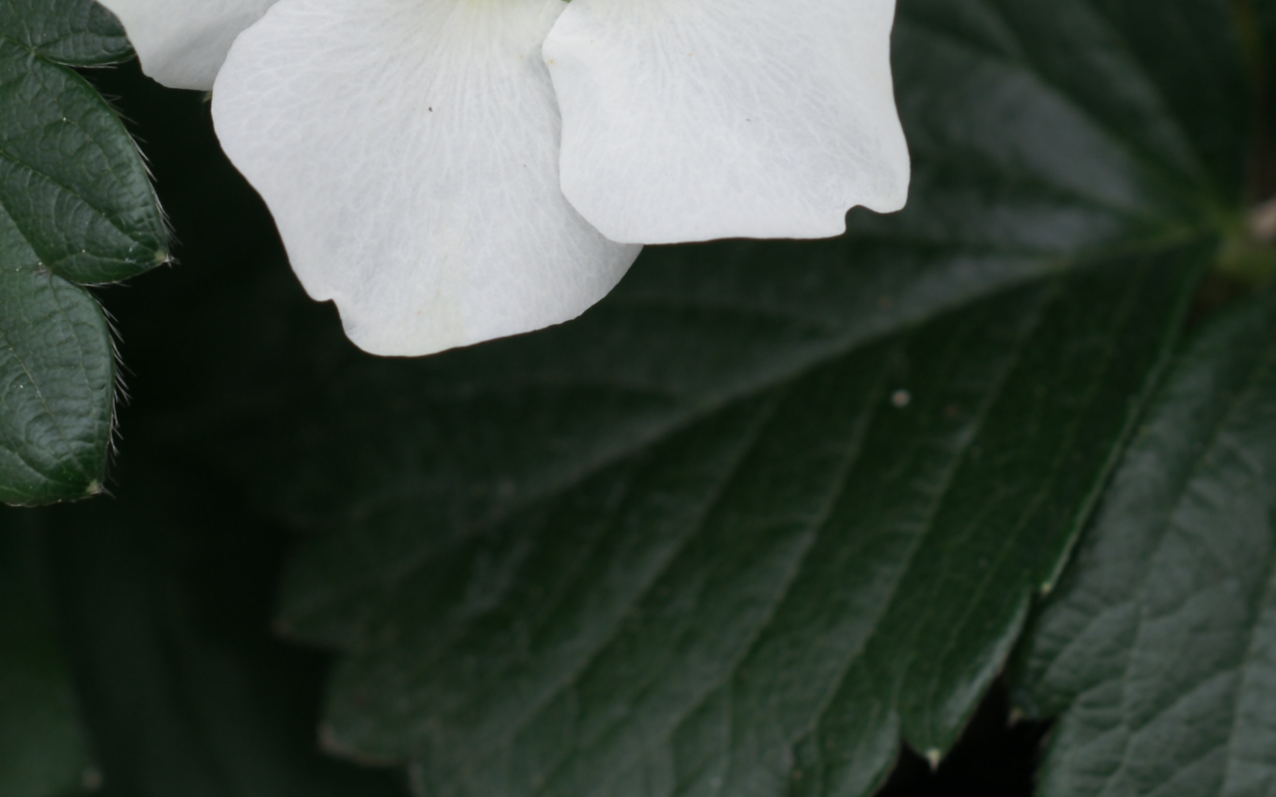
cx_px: 522
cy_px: -170
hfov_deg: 10.3
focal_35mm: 203
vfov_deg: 6.4
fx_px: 7058
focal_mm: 50
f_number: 5
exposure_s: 1/125
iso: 100
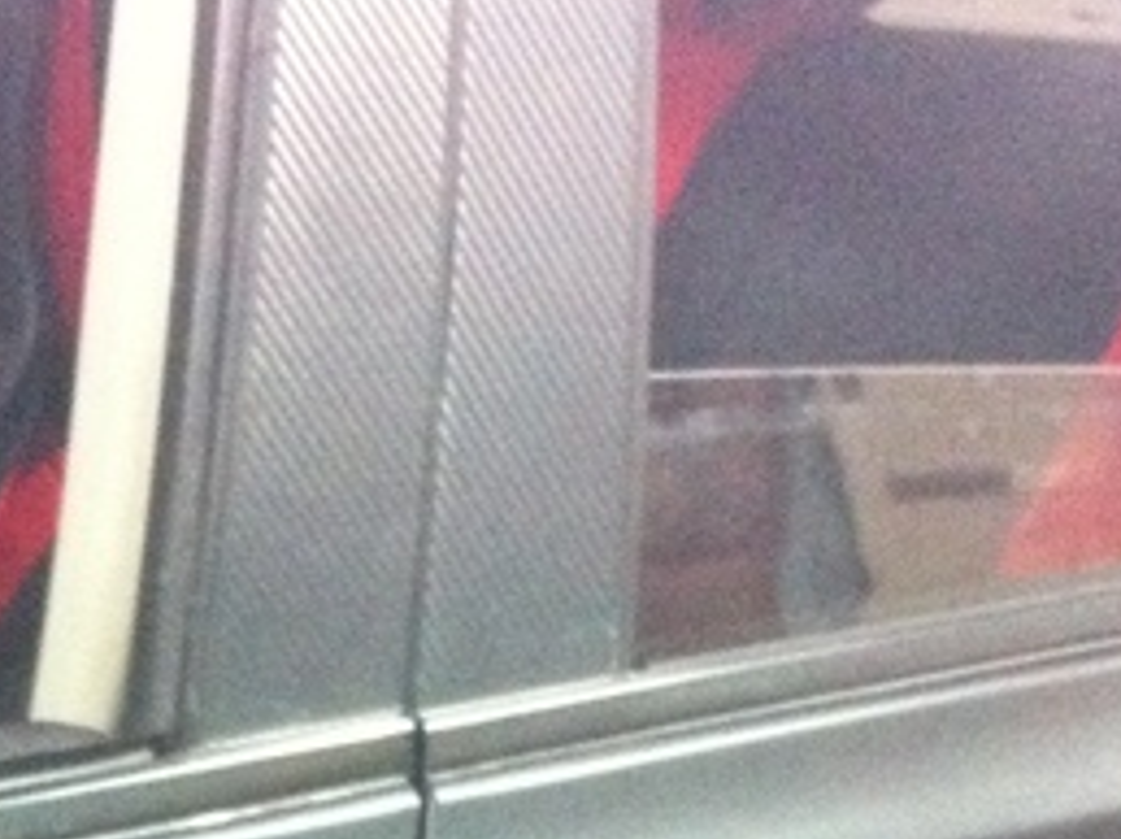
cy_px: 1224
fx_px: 3429
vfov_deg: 13.2
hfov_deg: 18.4
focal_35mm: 106
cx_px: 282
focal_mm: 3.85
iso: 800
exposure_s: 1/15
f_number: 2.8
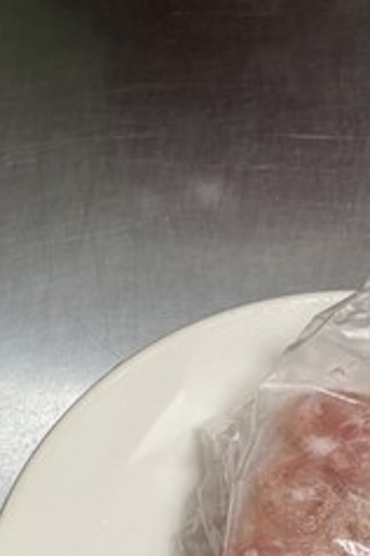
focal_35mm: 89
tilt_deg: -67.0
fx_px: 1372
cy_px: 644
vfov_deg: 21.4
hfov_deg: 15.0
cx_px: -44
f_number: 1.6
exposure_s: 1/60
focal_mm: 5.96
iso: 80
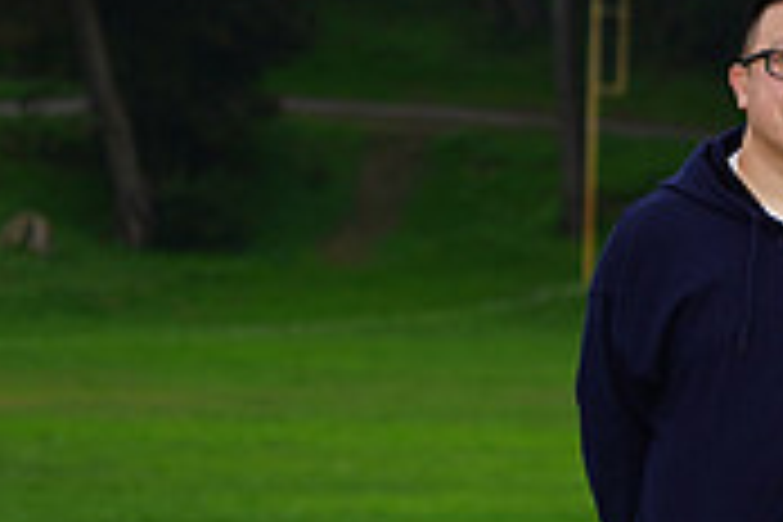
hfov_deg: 6.1
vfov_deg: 4.1
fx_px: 7242
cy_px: 590
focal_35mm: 333
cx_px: 1116
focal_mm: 100
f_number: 5
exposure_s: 1/160
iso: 200
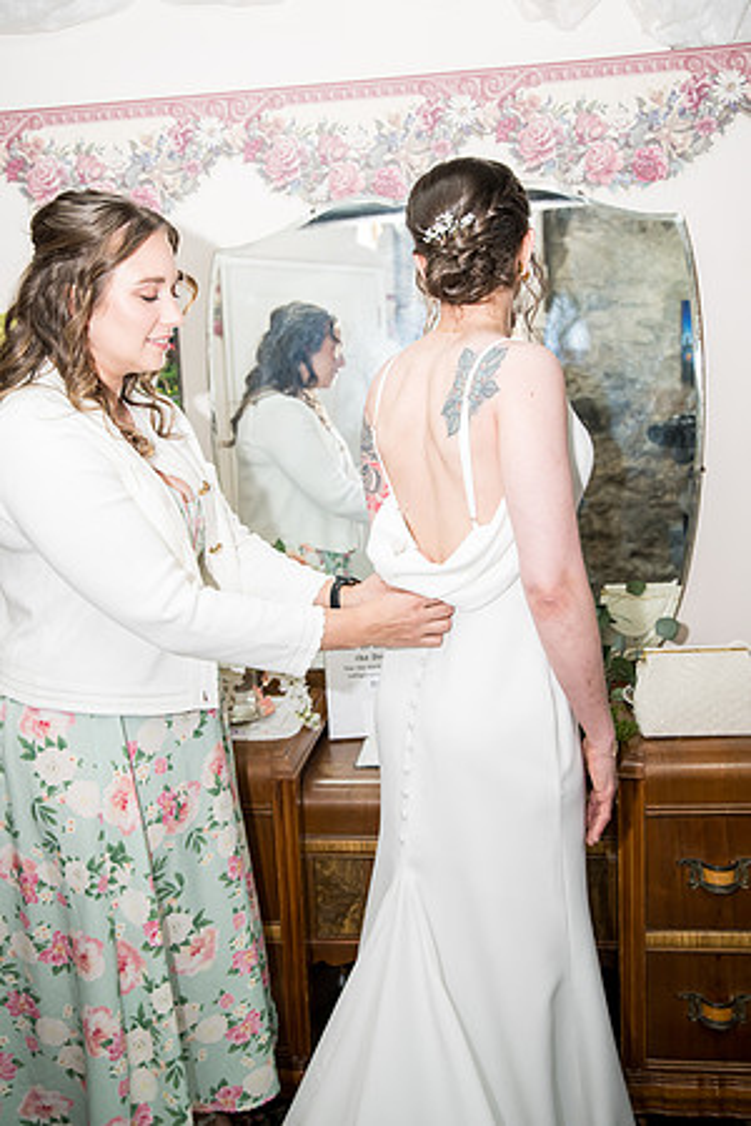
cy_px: 563
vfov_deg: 58.7
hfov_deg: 41.1
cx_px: 376
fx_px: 1001
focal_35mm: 32
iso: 1250
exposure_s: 1/320
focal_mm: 32
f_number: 3.5
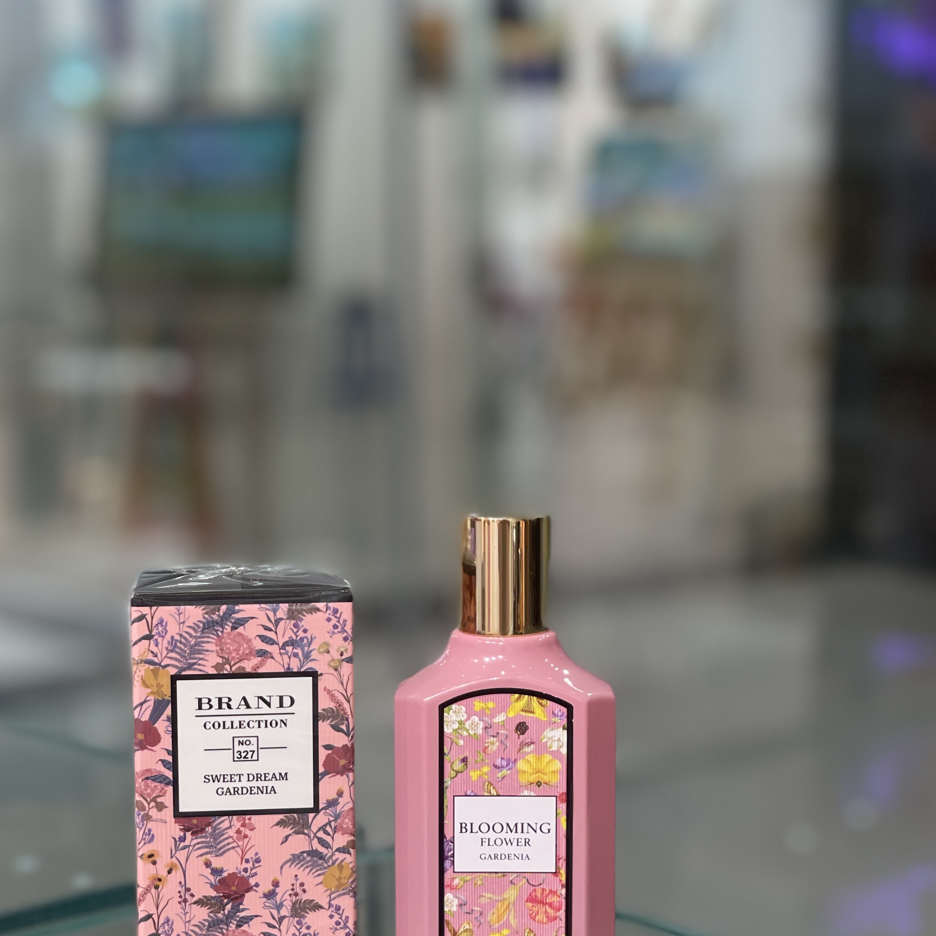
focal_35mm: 79
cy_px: 650
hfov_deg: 21.9
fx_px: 2417
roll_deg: +0.7
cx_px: 396
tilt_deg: -10.3
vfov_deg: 21.8
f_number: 2
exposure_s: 1/100
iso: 100
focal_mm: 6
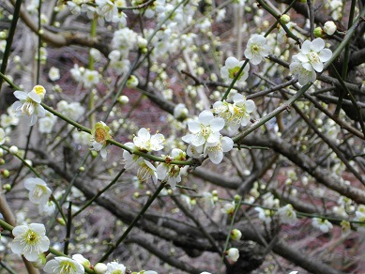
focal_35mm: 96
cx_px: 182
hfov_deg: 20.4
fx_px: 1013
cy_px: 137
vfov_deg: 15.4
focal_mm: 17.1
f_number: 5.2
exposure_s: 1/160
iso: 173
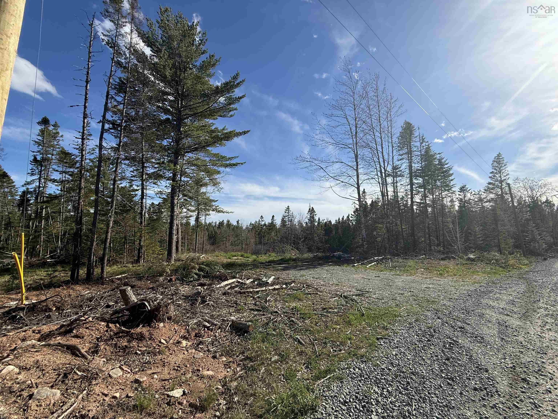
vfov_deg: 85.7
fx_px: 226
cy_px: 210
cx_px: 279
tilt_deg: +11.2
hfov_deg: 102.1
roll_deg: -1.9
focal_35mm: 14
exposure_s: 1/2611
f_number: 2.2
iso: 50
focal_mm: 2.22
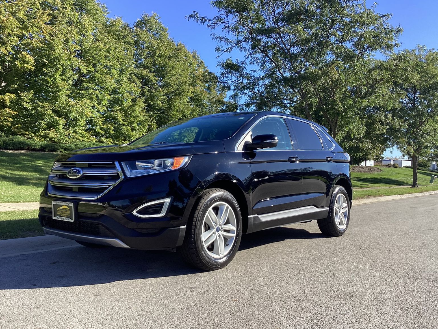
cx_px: 223
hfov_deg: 56.8
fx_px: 405
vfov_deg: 44.2
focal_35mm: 32
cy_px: 160
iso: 25
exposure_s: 1/550
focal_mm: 3.3
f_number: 2.4
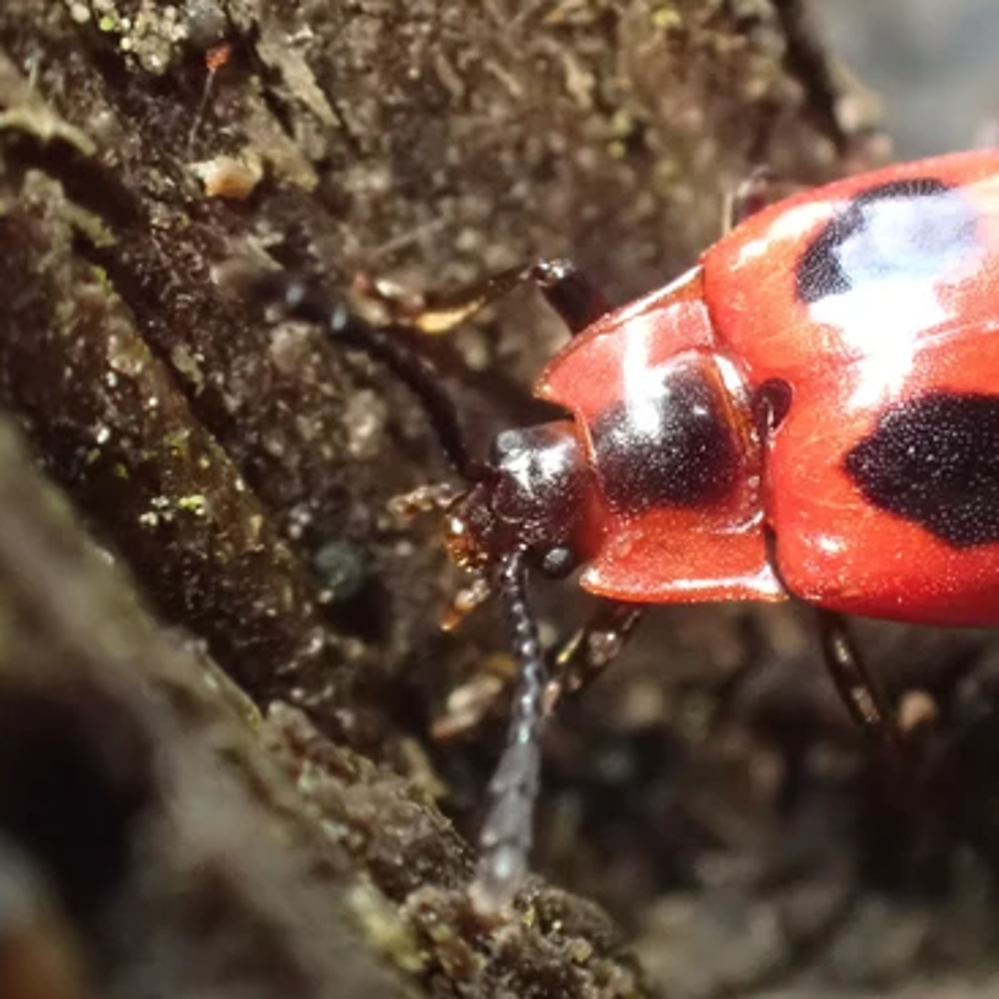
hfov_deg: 11.3
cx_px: 759
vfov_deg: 11.3
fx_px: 5028
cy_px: 487
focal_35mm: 154
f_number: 6.3
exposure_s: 1/80
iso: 1600
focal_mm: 18
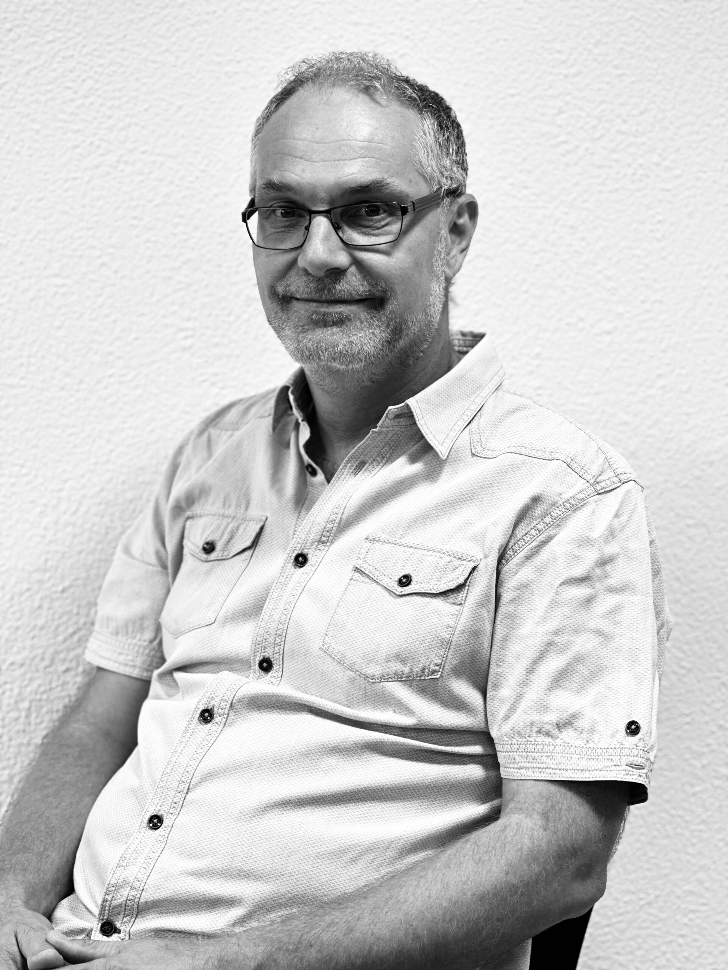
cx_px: 364
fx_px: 2159
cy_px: 485
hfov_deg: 19.1
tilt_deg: -4.3
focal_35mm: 77
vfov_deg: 25.3
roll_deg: +0.2
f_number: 2.8
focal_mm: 9
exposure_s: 1/40
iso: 160
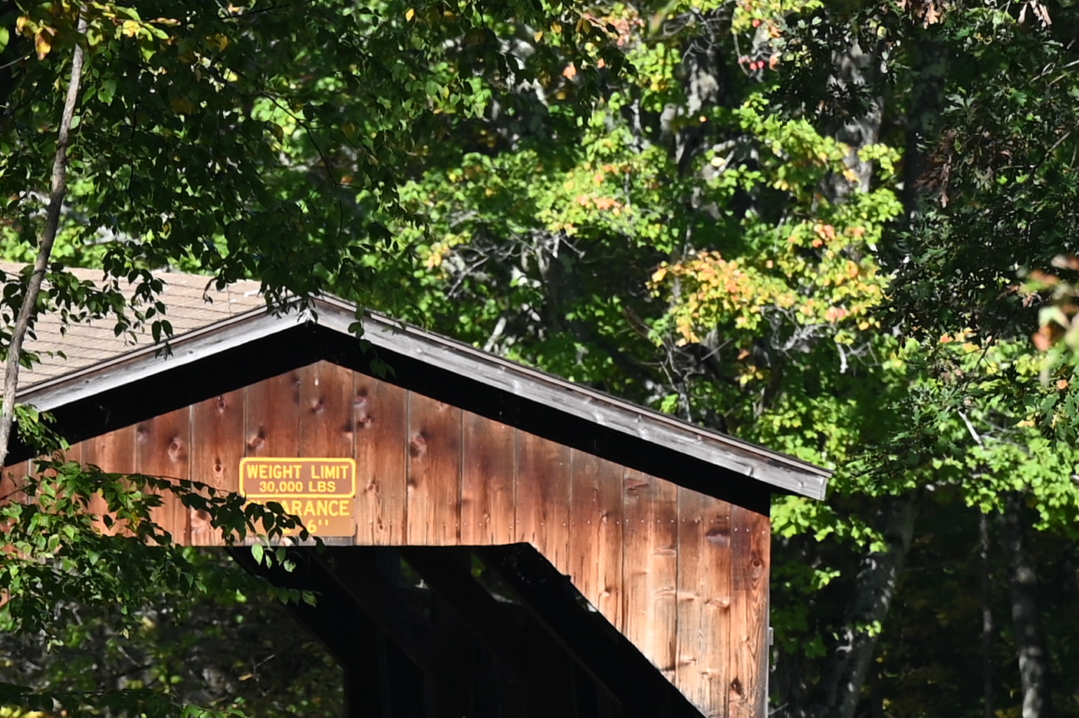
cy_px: 1156
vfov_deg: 1.6
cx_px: 605
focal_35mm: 860
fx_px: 25757
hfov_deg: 2.4
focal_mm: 200
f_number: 5.6
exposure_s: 1/500
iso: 160
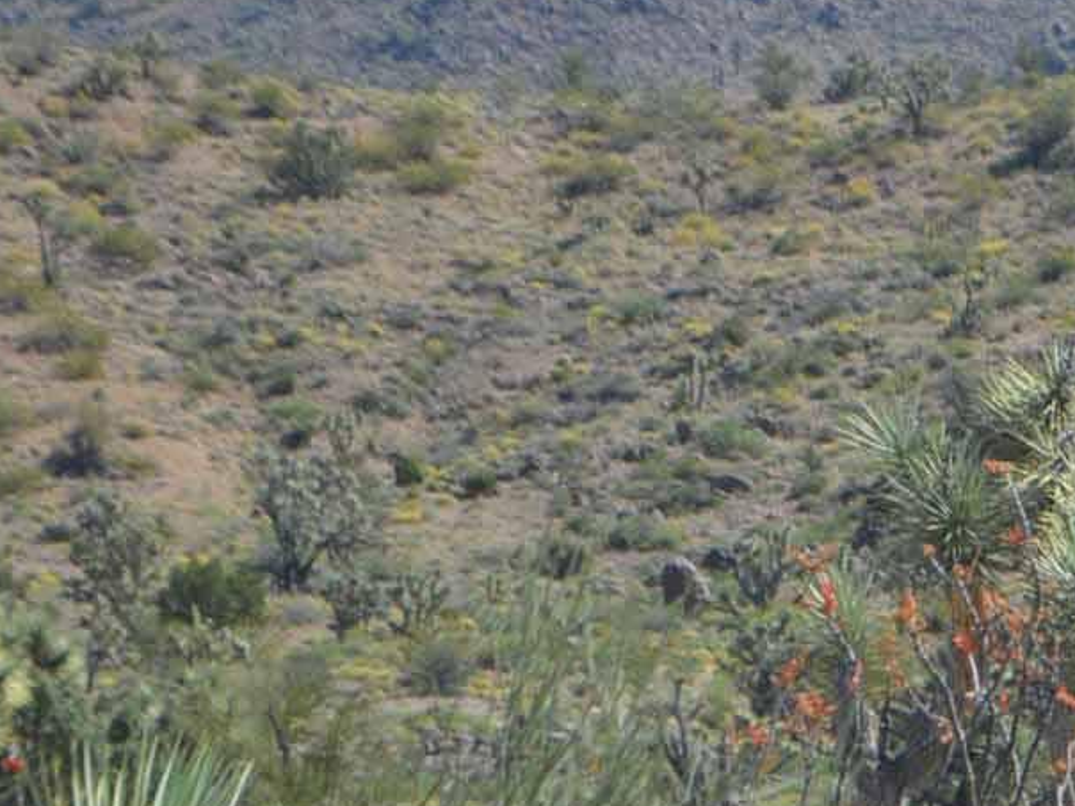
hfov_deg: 5.0
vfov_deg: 3.8
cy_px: 644
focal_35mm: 393
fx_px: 12217
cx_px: 1451
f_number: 6.3
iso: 400
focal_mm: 55
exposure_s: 1/1600
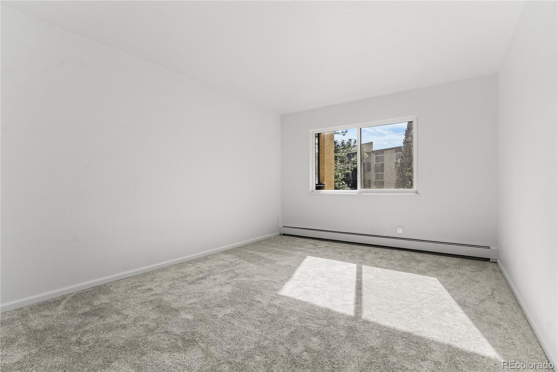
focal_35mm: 16
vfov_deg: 73.8
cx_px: 279
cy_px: 186
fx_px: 248
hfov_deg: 96.7
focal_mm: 16
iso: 200
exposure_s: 1/40
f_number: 8
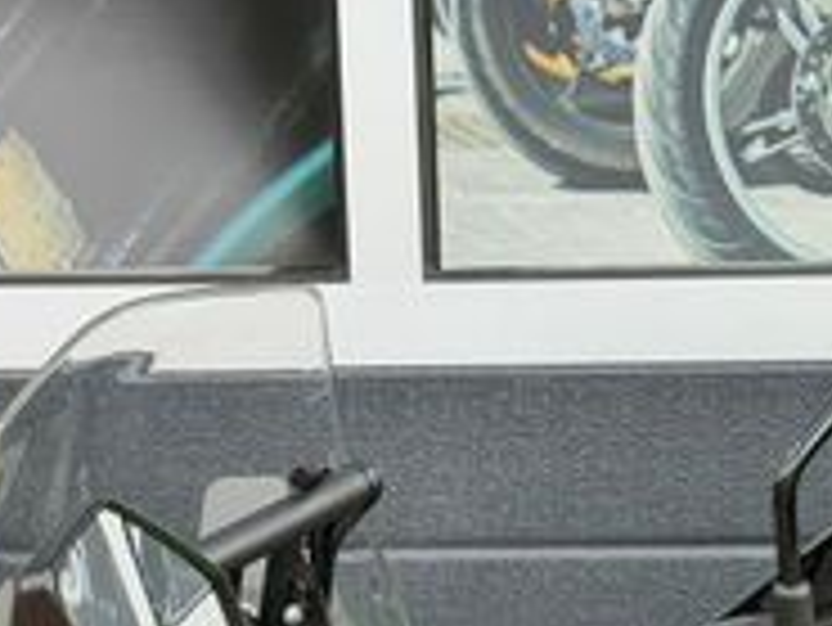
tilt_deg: -15.5
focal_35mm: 166
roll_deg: -0.4
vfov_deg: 8.7
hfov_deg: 11.9
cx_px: 652
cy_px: 1063
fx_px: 3992
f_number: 1.78
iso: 80
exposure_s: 1/499
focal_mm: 6.76
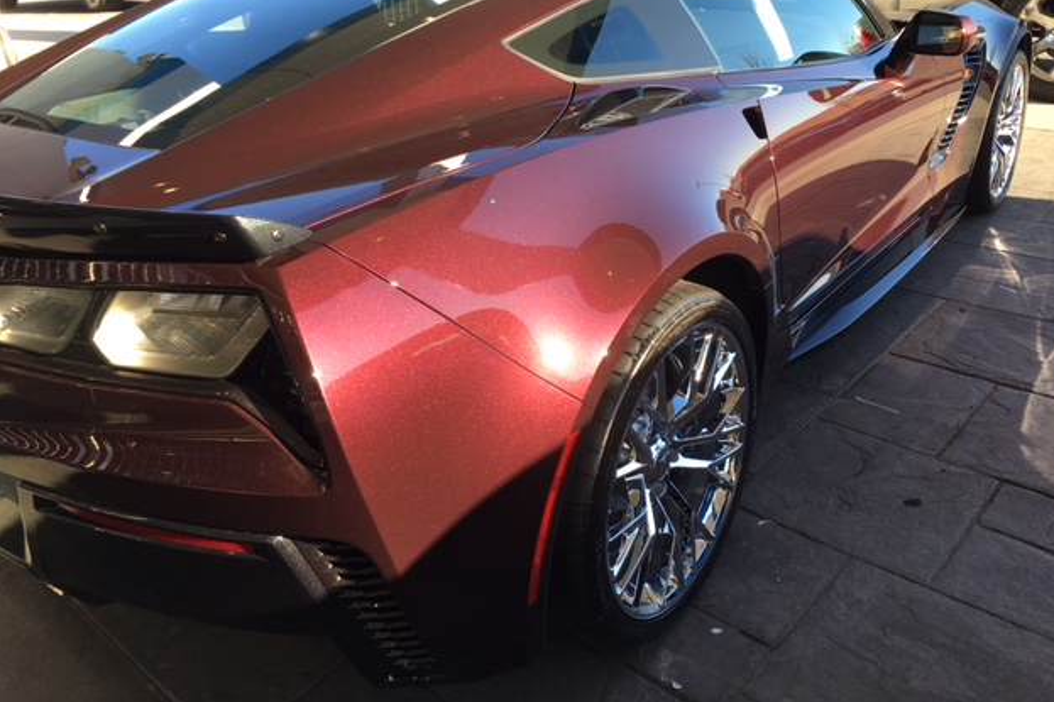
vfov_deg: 42.2
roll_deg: +5.5
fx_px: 907
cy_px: 298
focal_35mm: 31
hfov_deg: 60.3
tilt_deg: -21.9
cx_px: 540
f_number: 2.2
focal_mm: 4.15
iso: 25
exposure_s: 1/195
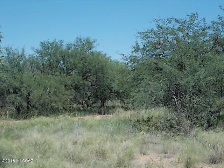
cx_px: 112
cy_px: 84
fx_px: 427
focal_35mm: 66
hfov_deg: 29.4
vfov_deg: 22.3
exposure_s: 1/400
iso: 80
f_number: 5.3
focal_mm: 11.8
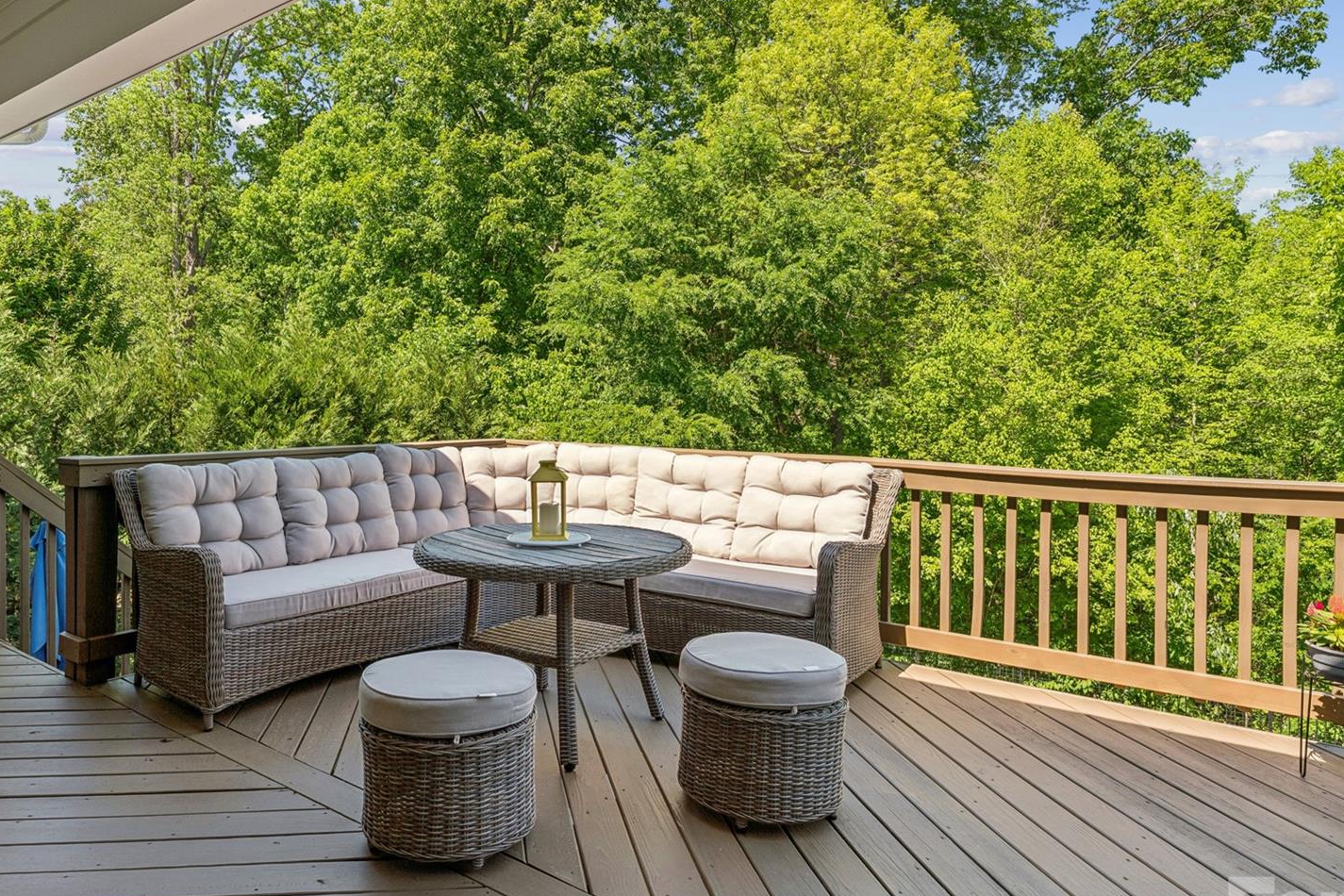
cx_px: 563
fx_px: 869
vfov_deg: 54.5
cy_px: 418
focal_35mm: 23
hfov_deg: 74.9
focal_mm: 16.2
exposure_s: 1/60
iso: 100
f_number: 9
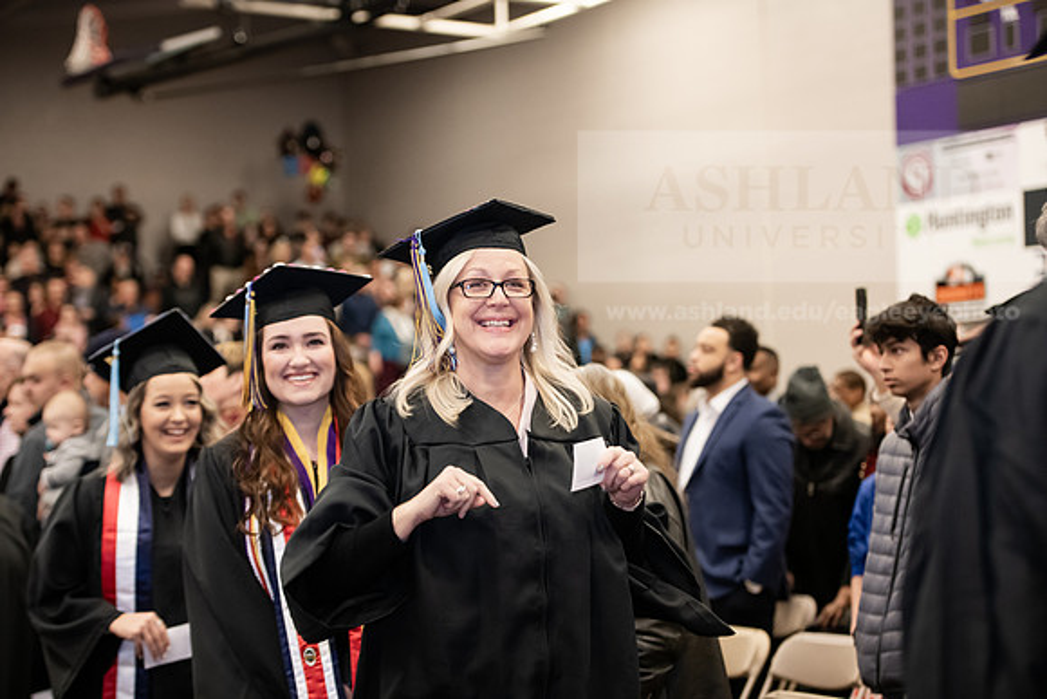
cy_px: 350
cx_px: 524
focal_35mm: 75
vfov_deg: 18.2
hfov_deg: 27.0
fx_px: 2182
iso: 2000
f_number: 3.2
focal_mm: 75
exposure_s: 1/200
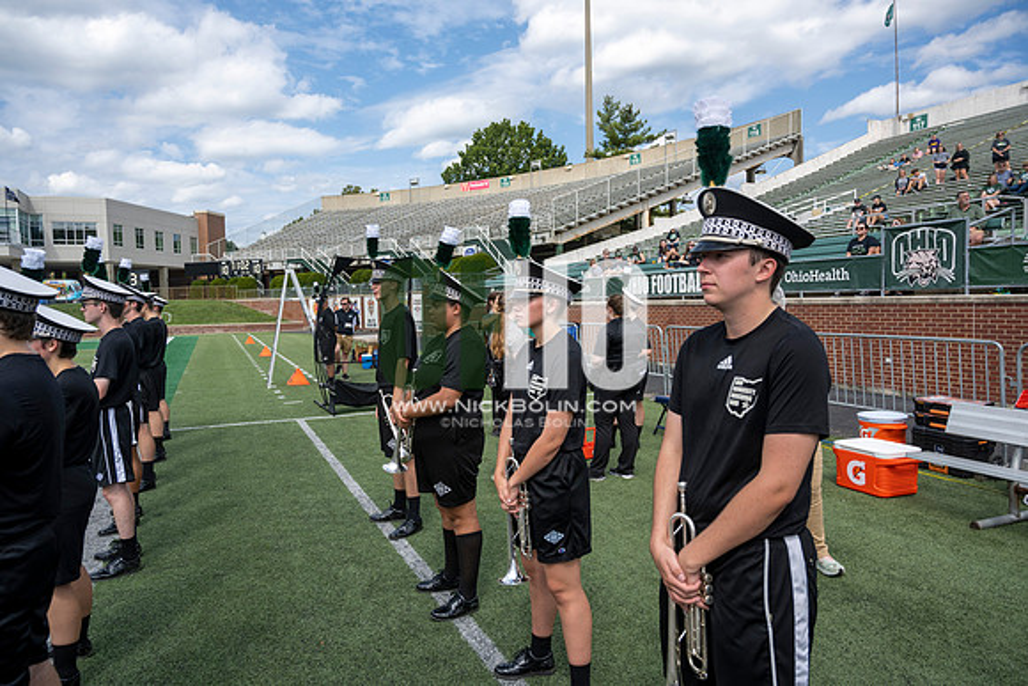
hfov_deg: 72.6
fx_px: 700
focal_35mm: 24
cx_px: 514
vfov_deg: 52.2
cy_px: 343
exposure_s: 1/1600
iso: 200
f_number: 5
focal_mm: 24.5
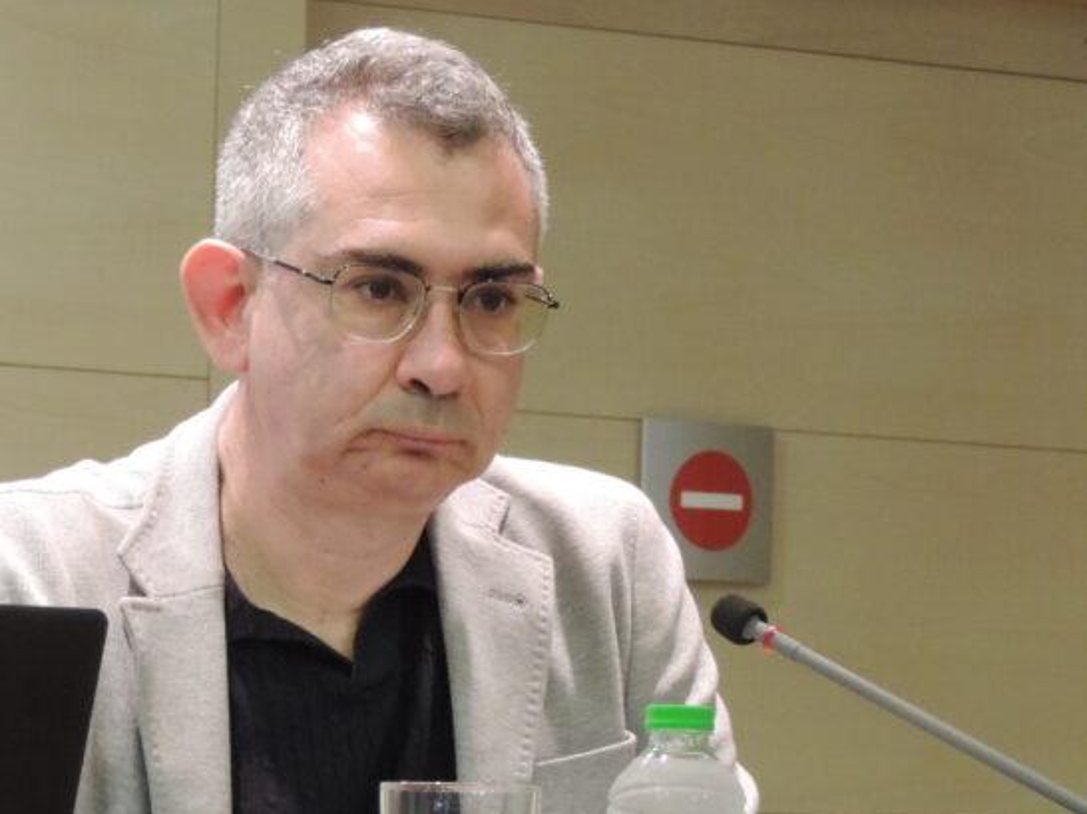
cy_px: 474
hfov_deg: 10.0
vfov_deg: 7.5
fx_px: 6183
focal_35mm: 197
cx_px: 319
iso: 800
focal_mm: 18.7
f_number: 4.2
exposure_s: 1/25
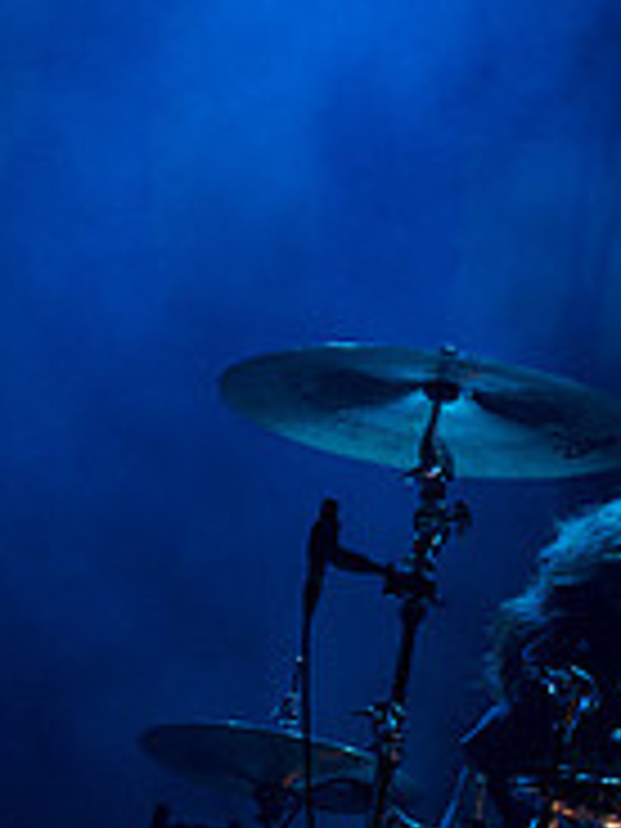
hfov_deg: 10.8
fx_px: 3253
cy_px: 670
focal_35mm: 136
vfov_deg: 14.4
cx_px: -50
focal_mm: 30
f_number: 3.2
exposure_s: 1/100
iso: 1000
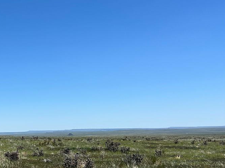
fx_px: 403
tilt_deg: -1.5
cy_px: 150
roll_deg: +1.1
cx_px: -42
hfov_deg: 27.6
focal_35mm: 62
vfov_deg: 23.1
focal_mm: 5.7
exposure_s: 1/5882
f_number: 1.5
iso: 50
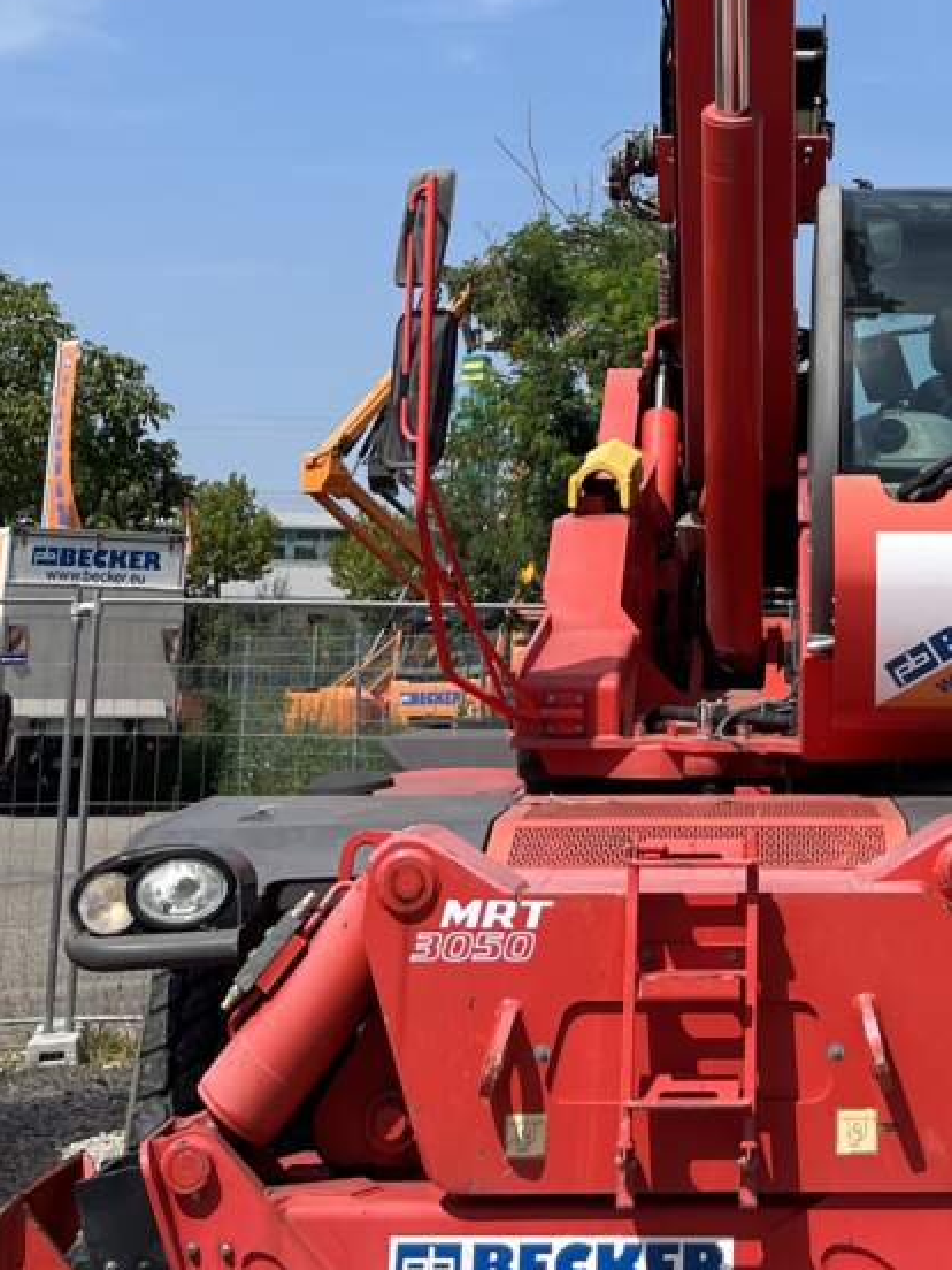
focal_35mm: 71
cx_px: 820
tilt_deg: +13.5
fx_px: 2603
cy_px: -106
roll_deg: +0.5
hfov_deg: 20.4
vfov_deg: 25.5
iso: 50
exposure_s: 1/3876
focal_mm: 5.1
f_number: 1.6
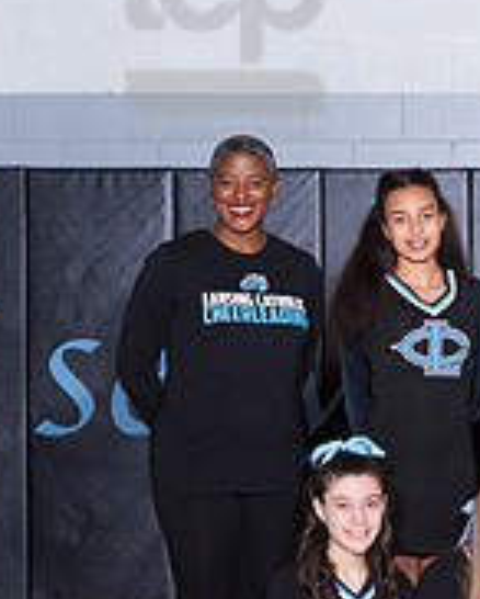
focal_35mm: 185
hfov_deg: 8.2
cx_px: 683
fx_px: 3280
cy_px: 465
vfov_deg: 10.4
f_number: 7.1
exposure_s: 1/250
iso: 640
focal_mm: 55
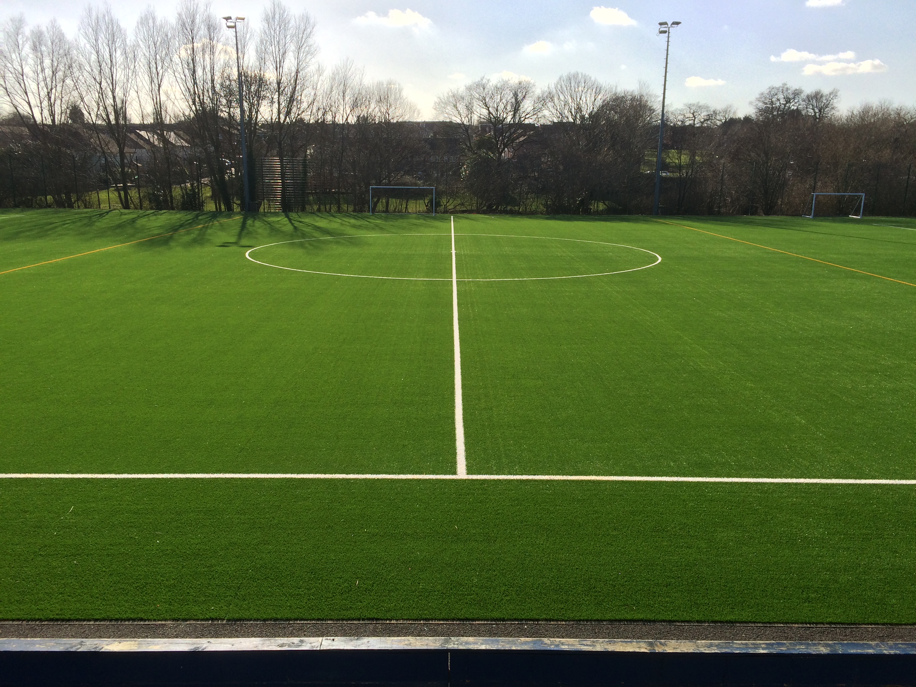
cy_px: 344
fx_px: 767
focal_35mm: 29
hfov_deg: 61.7
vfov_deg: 48.2
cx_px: 458
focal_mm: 4.15
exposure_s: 1/1866
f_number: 2.2
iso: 32
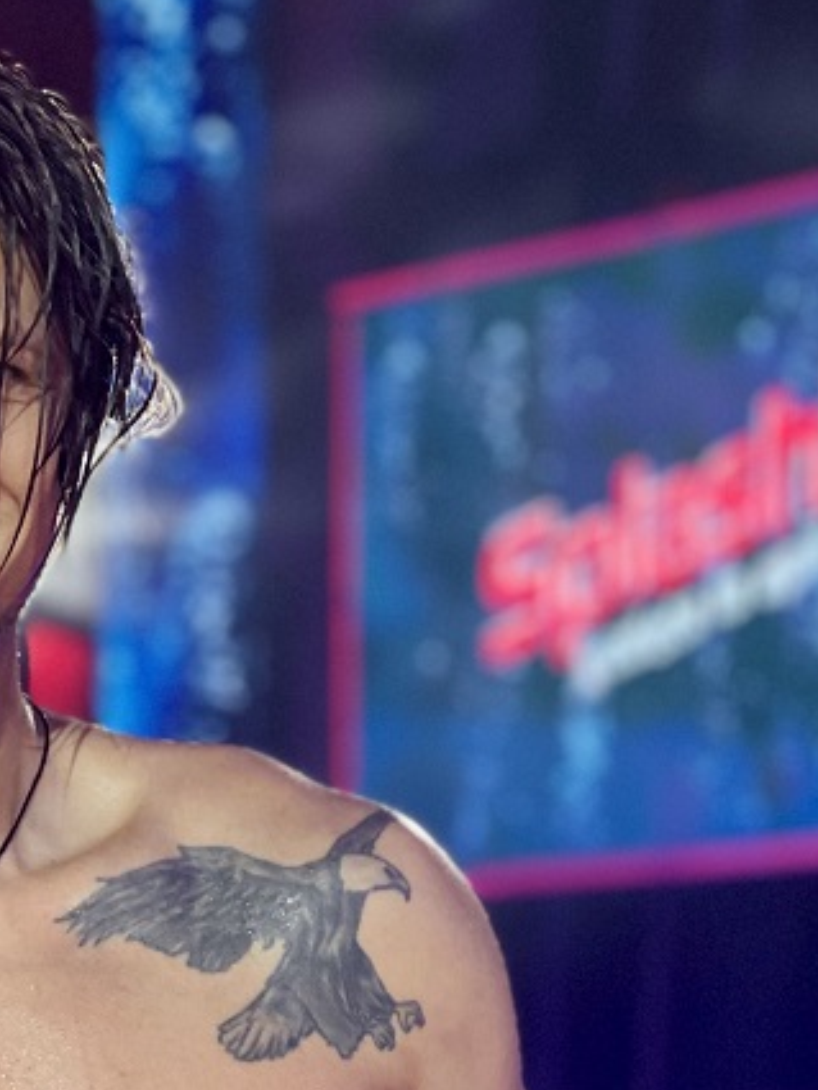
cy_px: 1477
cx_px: 136
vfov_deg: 10.6
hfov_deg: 8.1
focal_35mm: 182
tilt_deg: -1.6
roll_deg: -0.4
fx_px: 5732
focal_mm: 7.5
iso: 160
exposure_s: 1/120
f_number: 2.2
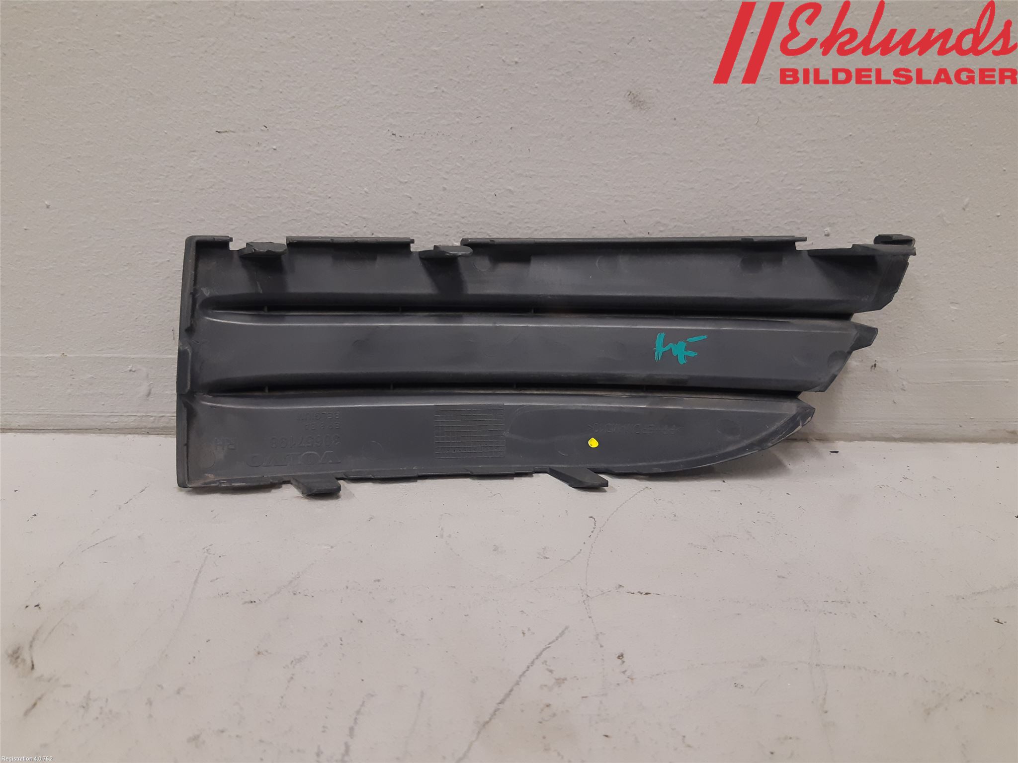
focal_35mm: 26
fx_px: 765
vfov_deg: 53.1
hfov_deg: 67.3
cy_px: 382
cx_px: 509
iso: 160
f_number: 1.7
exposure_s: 1/50
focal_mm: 3.93
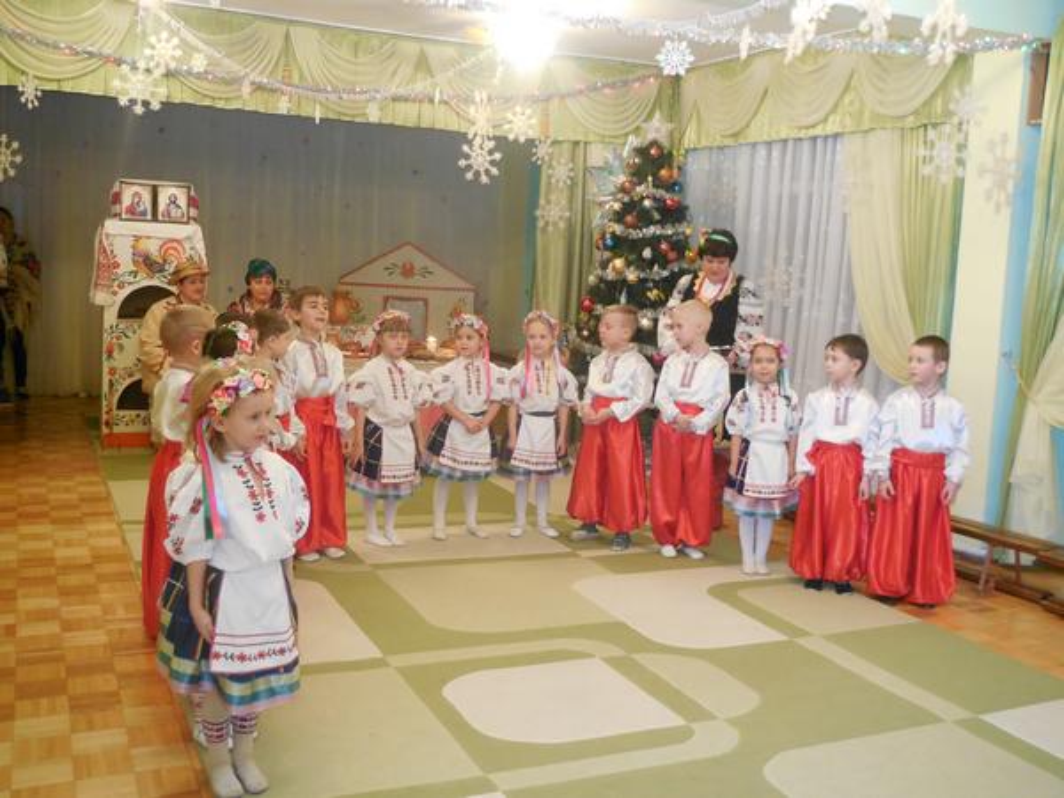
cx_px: 532
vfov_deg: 36.0
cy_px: 399
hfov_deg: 46.8
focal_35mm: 40
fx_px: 1229
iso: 800
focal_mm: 7.1
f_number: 3.6
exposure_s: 1/20
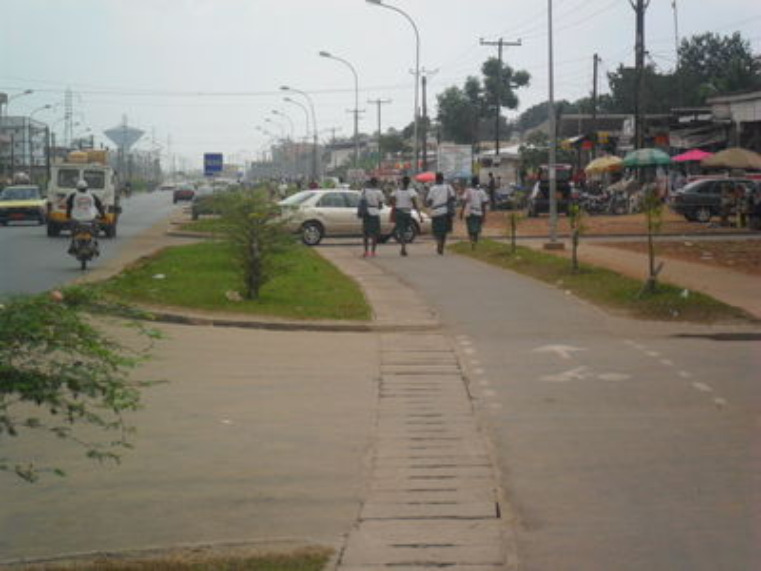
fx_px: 2374
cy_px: 286
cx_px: 380
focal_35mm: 108
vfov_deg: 13.7
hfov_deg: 18.2
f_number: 5
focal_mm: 19.6
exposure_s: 1/250
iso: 100
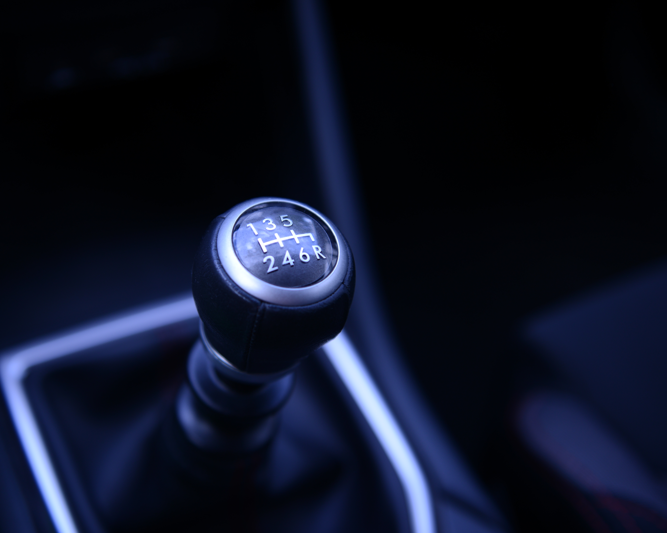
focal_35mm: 50
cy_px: 265
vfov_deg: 30.3
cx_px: 287
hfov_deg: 37.3
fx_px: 987
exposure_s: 1/250
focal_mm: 44
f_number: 2.8
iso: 200
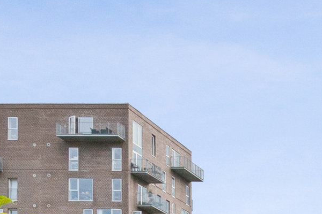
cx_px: 465
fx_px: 805
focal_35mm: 90
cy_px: 427
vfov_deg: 13.1
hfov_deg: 19.9
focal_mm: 12
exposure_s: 1/400
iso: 250
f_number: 10
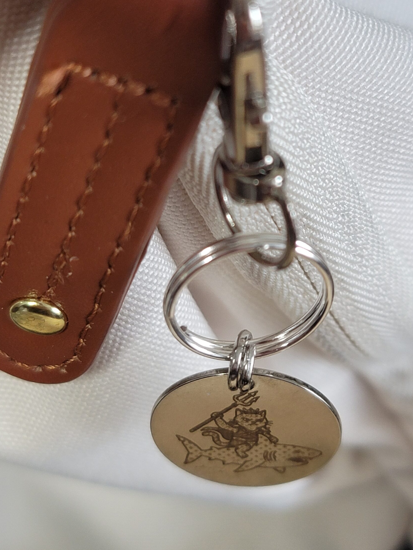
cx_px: 238
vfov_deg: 61.5
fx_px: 461
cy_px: 242
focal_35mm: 29
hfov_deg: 48.1
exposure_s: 1/120
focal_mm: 7
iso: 200
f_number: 1.8
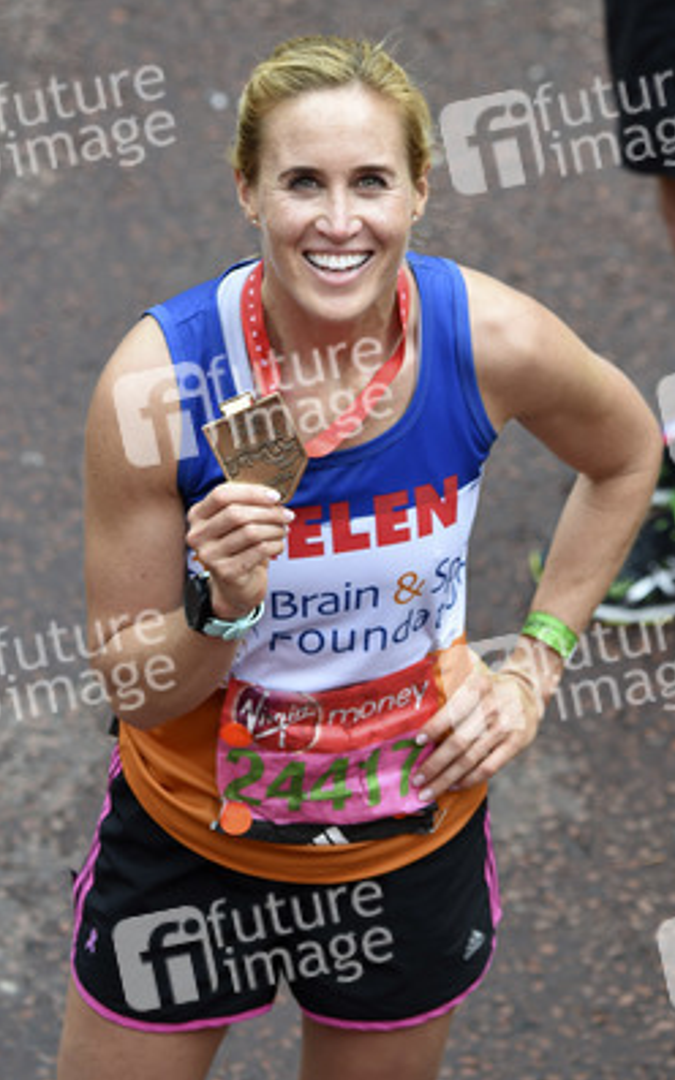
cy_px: 539
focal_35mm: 190
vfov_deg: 11.0
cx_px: 333
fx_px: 5594
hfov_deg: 6.9
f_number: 5.6
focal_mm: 185
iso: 400
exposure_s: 1/400
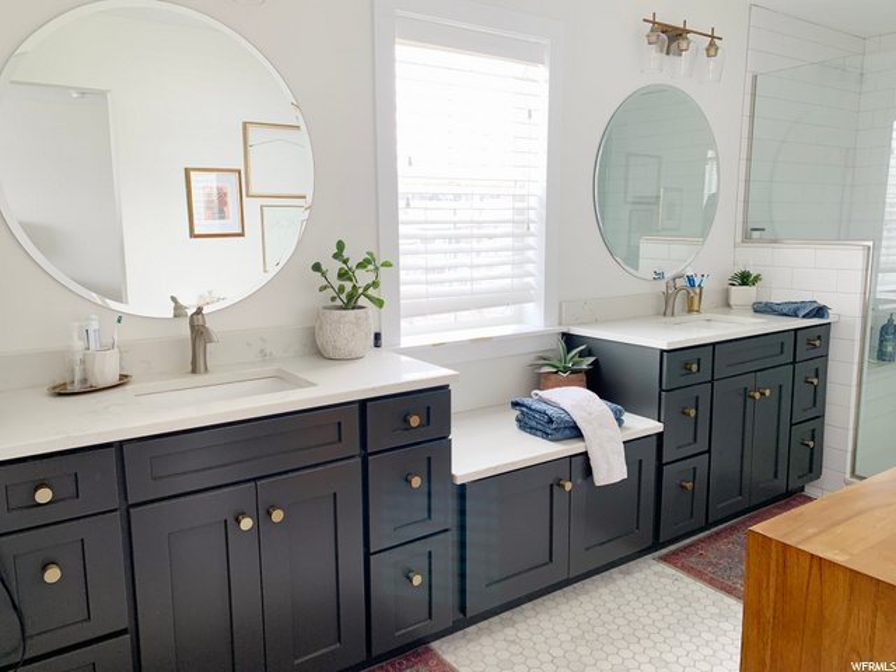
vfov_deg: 53.1
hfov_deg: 67.3
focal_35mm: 26
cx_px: 448
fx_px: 673
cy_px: 336
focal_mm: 4.25
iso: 64
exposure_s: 1/120
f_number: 1.8
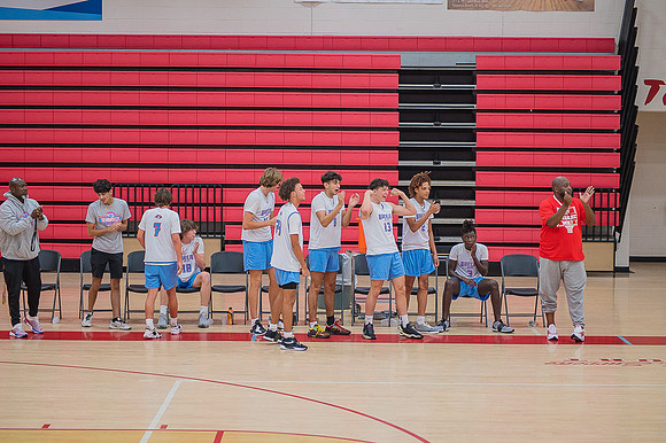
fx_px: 1756
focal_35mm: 95
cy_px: 222
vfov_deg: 14.4
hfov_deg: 21.5
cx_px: 333
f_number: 4.5
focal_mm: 95
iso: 1000
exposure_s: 1/250
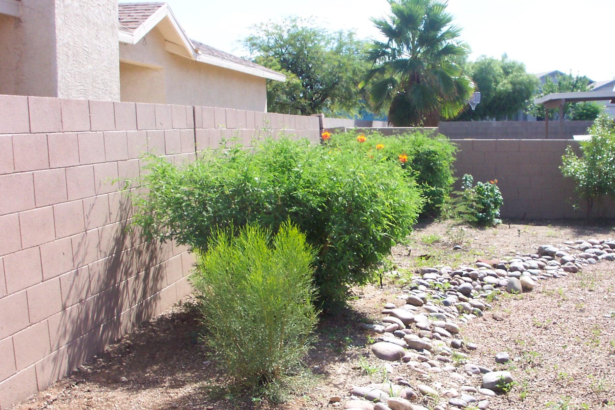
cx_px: 375
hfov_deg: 41.7
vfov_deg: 28.6
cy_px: 237
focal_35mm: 47
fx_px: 803
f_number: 9.5
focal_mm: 7.5
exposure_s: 1/90
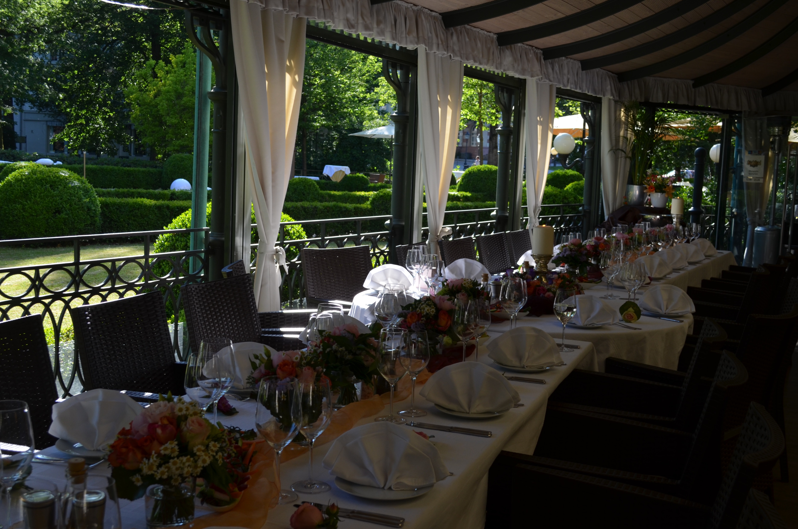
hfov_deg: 47.5
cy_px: 262
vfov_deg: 32.5
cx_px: 379
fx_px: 907
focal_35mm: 41
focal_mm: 26
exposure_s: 1/160
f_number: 6.3
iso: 200
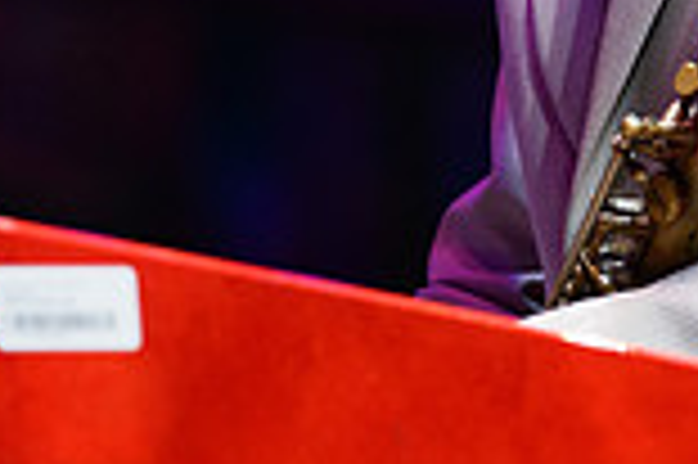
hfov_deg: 2.8
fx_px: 14507
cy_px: -340
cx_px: 50
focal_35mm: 749
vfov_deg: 1.8
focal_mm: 200
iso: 3200
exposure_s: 1/320
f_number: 5.6
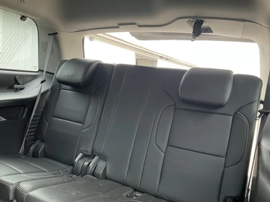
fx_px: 234
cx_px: 135
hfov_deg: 60.0
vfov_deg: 46.8
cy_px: 102
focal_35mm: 30
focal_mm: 3
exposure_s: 1/60
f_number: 1.8
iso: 80
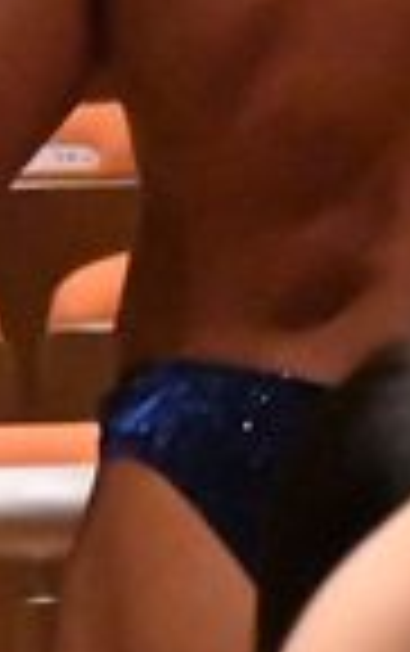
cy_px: -9
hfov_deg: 1.1
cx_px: 583
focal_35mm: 1223
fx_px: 21800
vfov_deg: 1.7
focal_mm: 150
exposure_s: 1/400
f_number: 5.6
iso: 25600
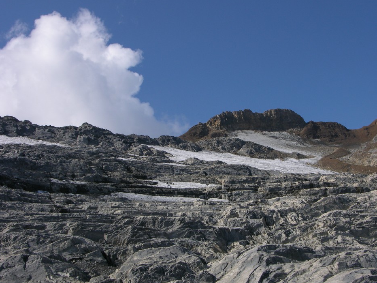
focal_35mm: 55
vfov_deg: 26.6
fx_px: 599
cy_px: 139
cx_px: 200
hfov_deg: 34.9
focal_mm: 12.7
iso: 50
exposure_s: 1/317
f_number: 6.8
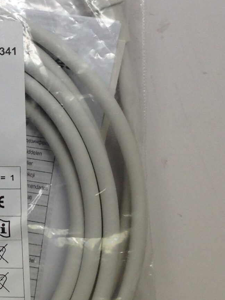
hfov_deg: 14.2
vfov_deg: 20.0
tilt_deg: -89.3
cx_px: -101
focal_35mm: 98
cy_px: 109
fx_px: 849
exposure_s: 1/60
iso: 50
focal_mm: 4.12
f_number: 2.4
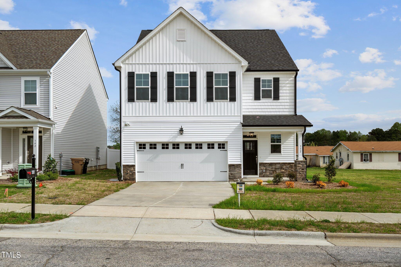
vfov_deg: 38.9
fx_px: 379
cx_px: 200
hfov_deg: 55.8
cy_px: 134
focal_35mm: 34
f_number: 8
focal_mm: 34
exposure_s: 1/125
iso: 100
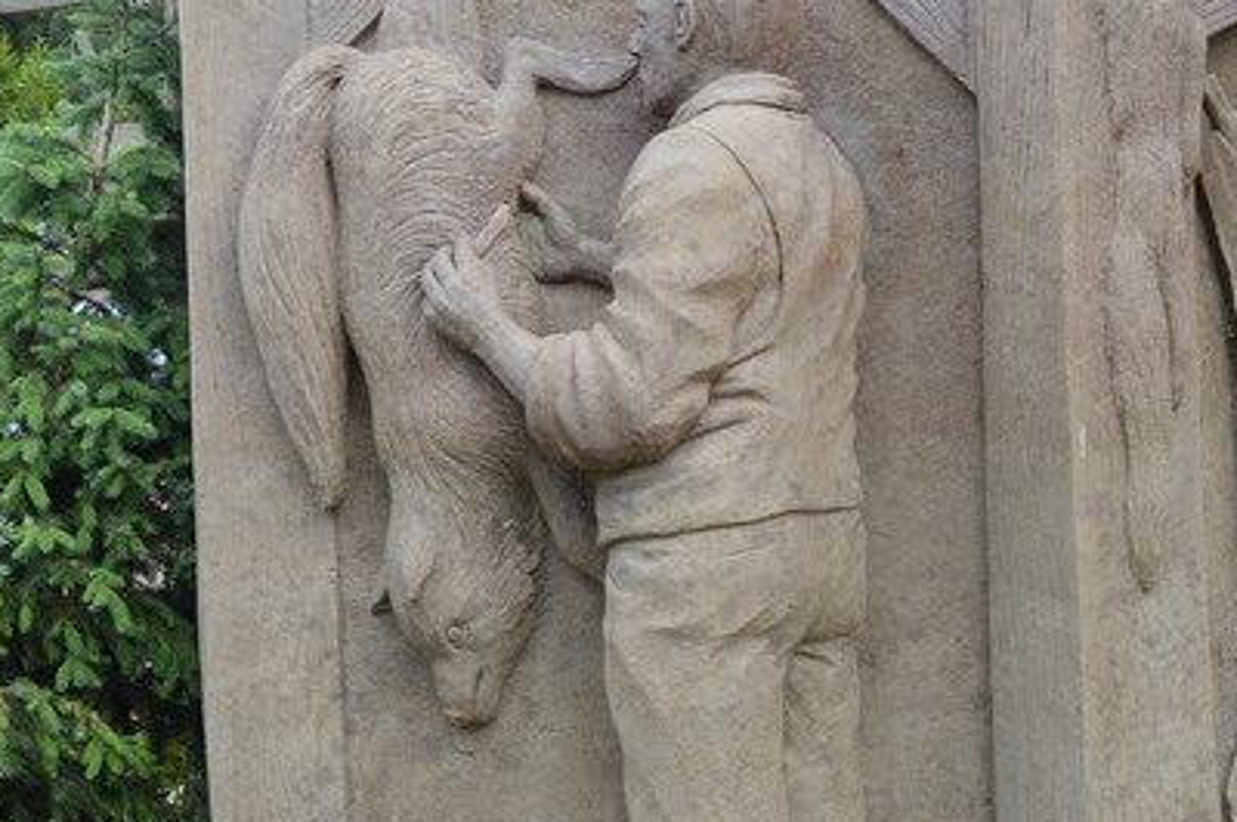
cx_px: 872
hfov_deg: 31.5
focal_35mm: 63
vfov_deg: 21.5
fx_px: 2163
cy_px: 423
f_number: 8
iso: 200
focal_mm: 21
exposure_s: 1/125
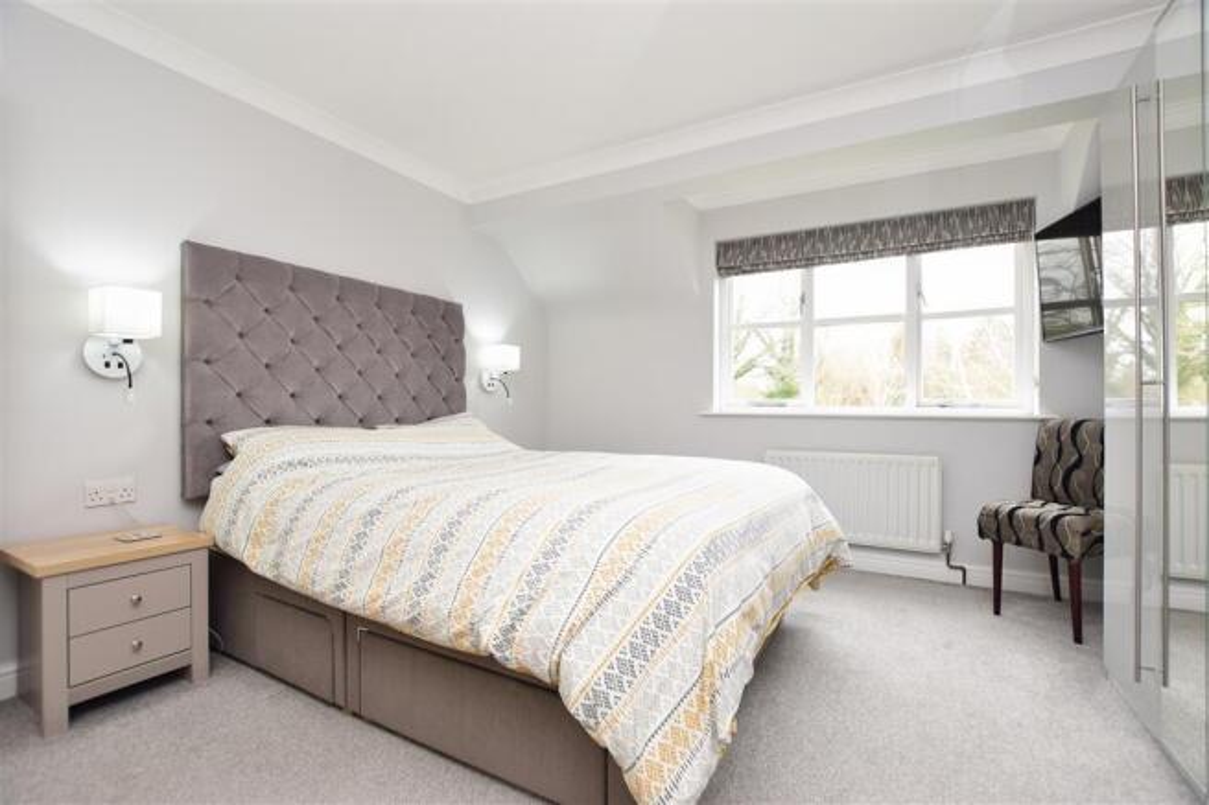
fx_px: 504
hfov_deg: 100.4
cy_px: 402
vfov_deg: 77.3
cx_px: 604
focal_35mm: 15
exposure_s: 1/40
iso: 400
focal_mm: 10
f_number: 5.6
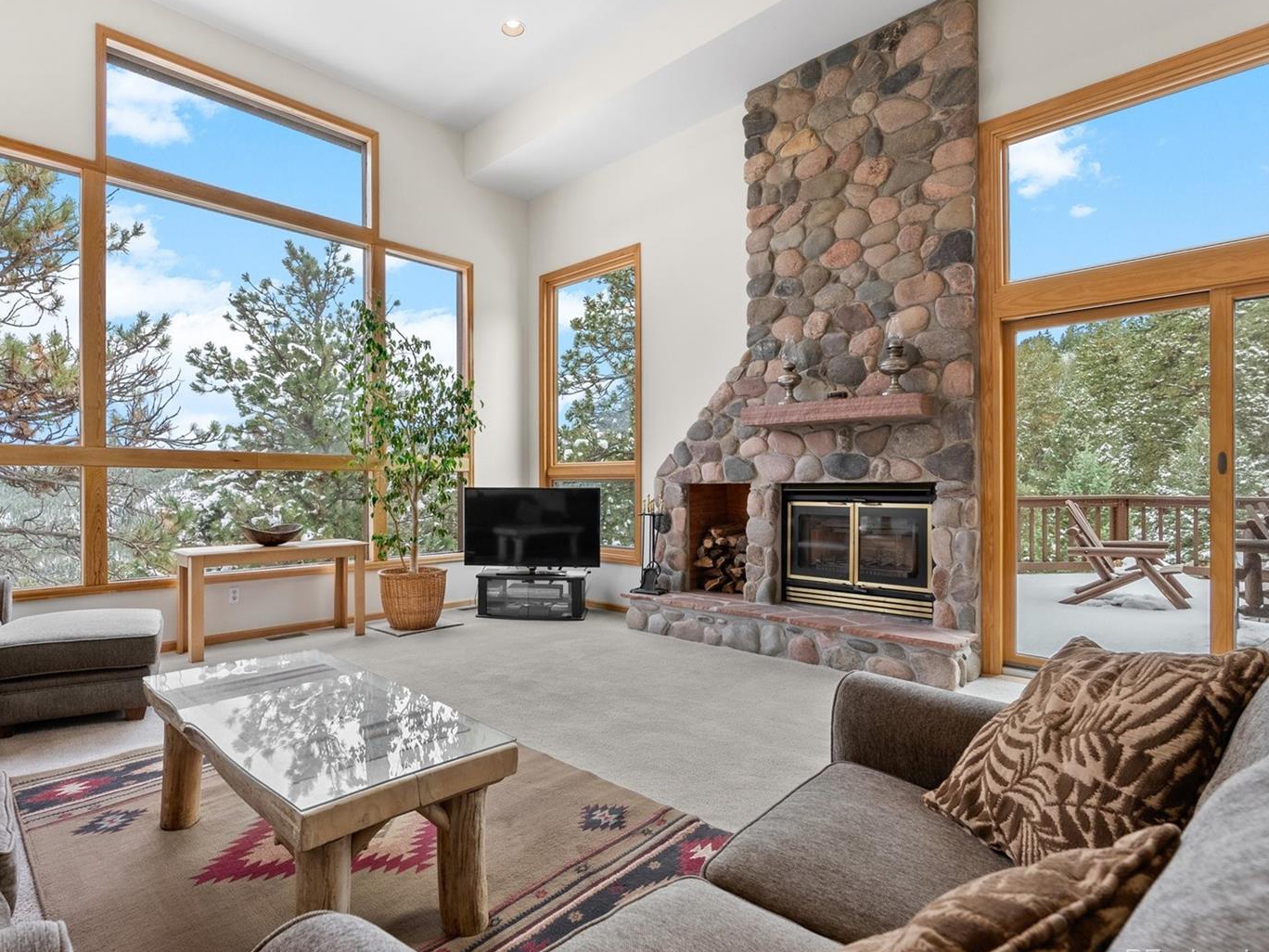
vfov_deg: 71.6
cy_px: 484
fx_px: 660
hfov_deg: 87.1
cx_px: 533
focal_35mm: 18
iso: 640
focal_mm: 16
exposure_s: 1/20
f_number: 8
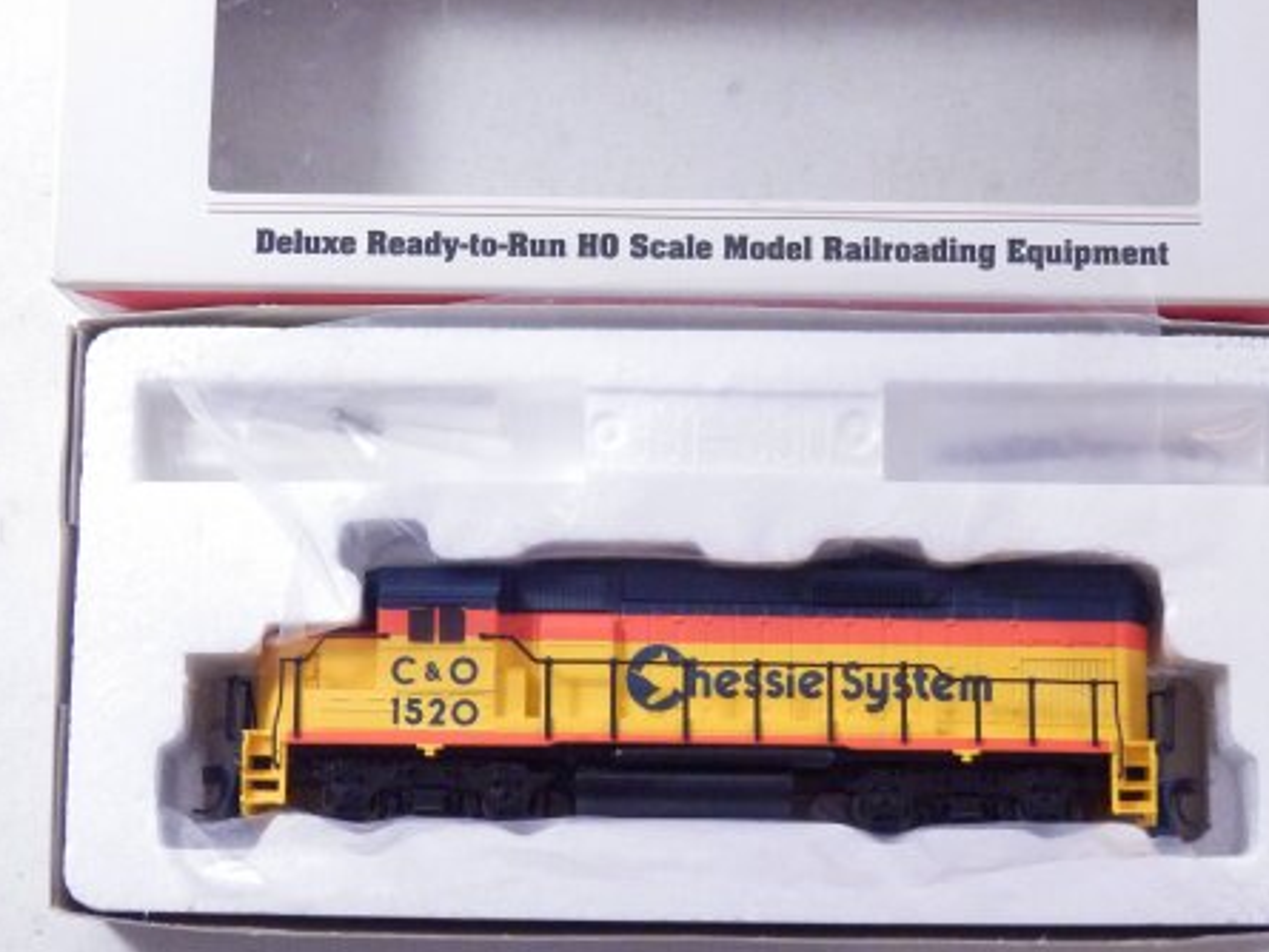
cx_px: 633
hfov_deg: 22.0
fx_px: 3264
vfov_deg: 16.6
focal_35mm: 89
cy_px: 339
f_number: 4.4
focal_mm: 11.9
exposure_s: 1/160
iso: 1000
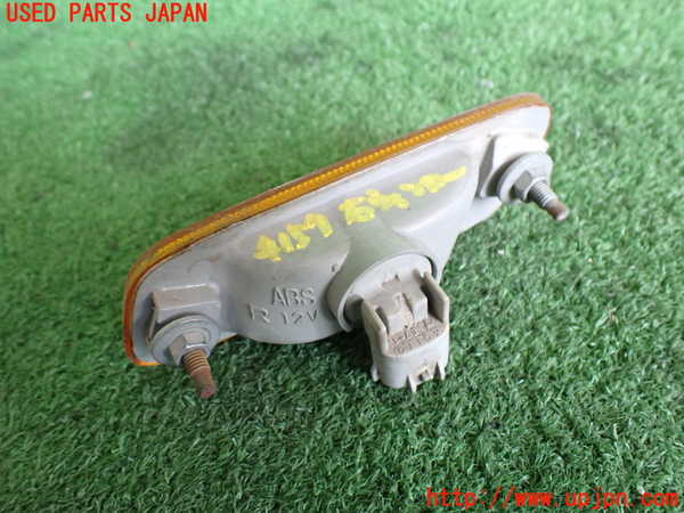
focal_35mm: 30
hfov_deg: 60.0
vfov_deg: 46.8
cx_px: 342
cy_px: 256
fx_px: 593
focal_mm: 5.4
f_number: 2.3
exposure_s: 1/80
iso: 800
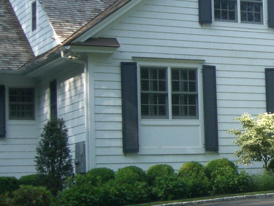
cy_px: 119
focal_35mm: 109
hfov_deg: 16.8
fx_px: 863
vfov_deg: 13.6
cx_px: 374
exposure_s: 1/640
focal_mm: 7.9
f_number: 2.8
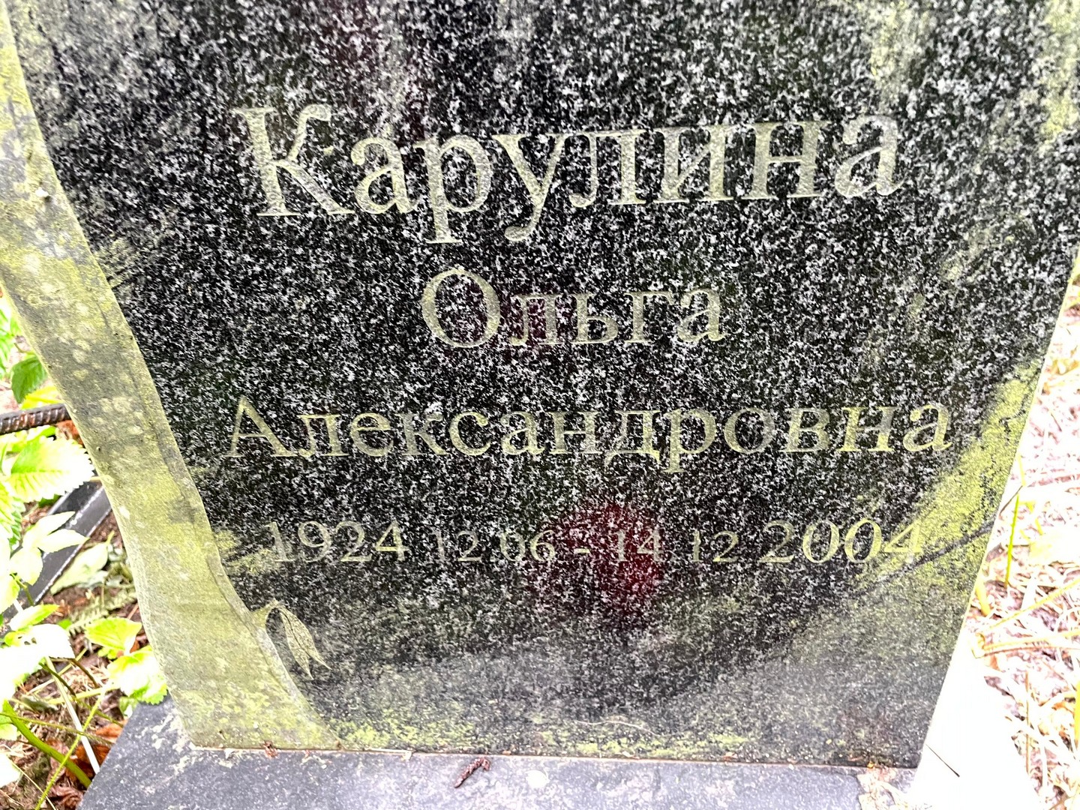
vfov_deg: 53.1
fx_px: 811
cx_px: 540
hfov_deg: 67.3
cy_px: 405
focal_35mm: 26
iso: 250
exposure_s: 1/60
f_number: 1.6
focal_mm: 4.2
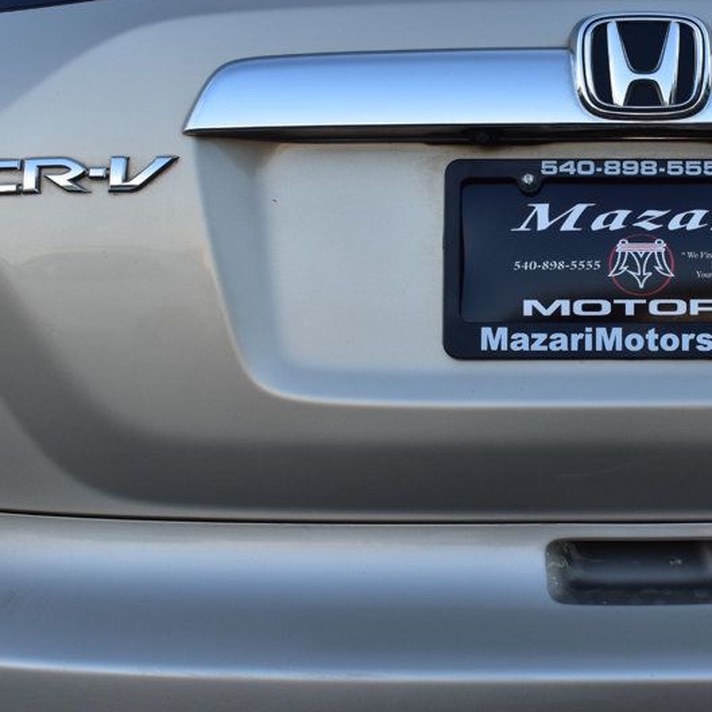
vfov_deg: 27.8
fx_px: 1439
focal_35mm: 62
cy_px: 312
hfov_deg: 27.1
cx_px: 604
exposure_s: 1/160
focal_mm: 25
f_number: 10
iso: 400
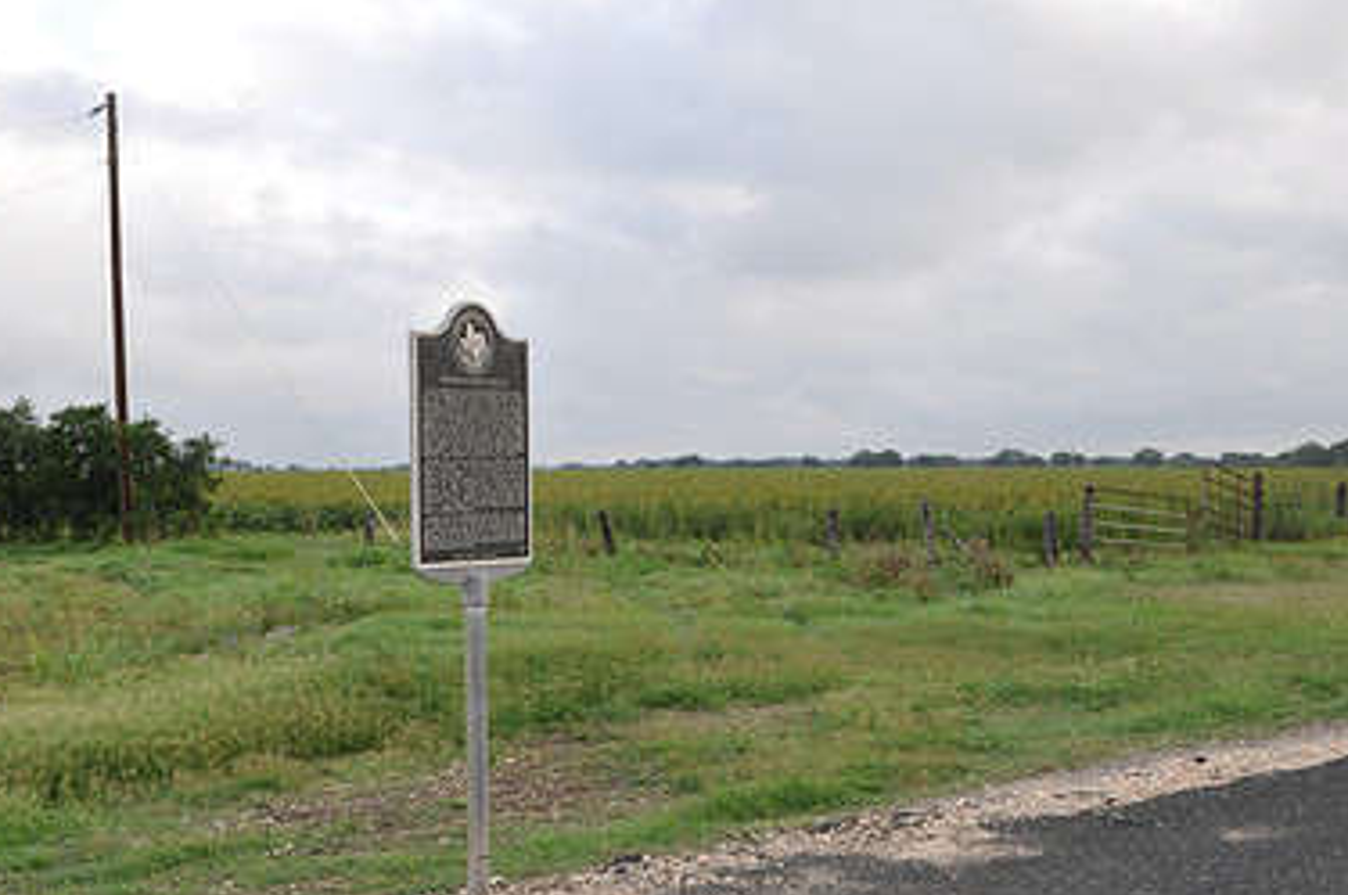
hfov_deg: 40.3
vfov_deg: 27.6
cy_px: 426
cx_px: 503
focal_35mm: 49
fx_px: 1824
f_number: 8
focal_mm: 21
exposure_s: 1/60
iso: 200
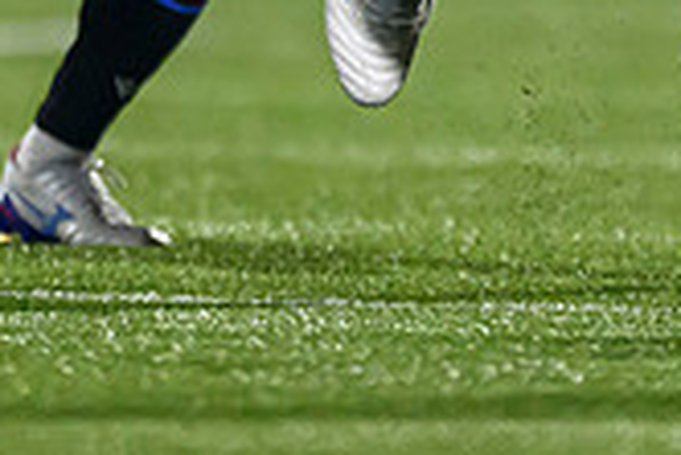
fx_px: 53693
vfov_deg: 0.5
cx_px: 436
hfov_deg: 0.7
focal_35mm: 2836
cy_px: -262
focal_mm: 560
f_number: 4
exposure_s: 1/1600
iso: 5000
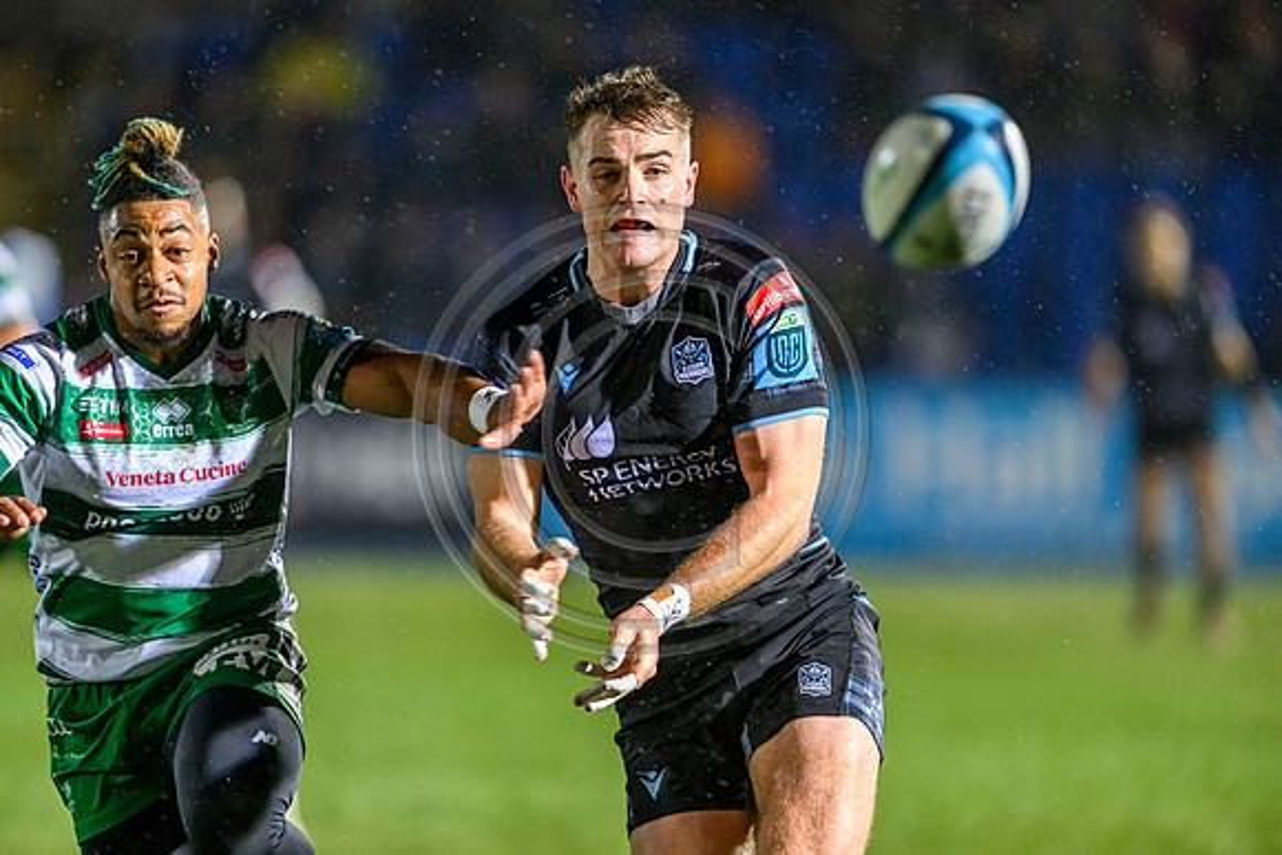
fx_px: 14247
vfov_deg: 3.4
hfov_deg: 5.2
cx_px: 641
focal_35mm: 400
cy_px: 428
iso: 8000
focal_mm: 400
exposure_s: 1/1000
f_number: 3.2
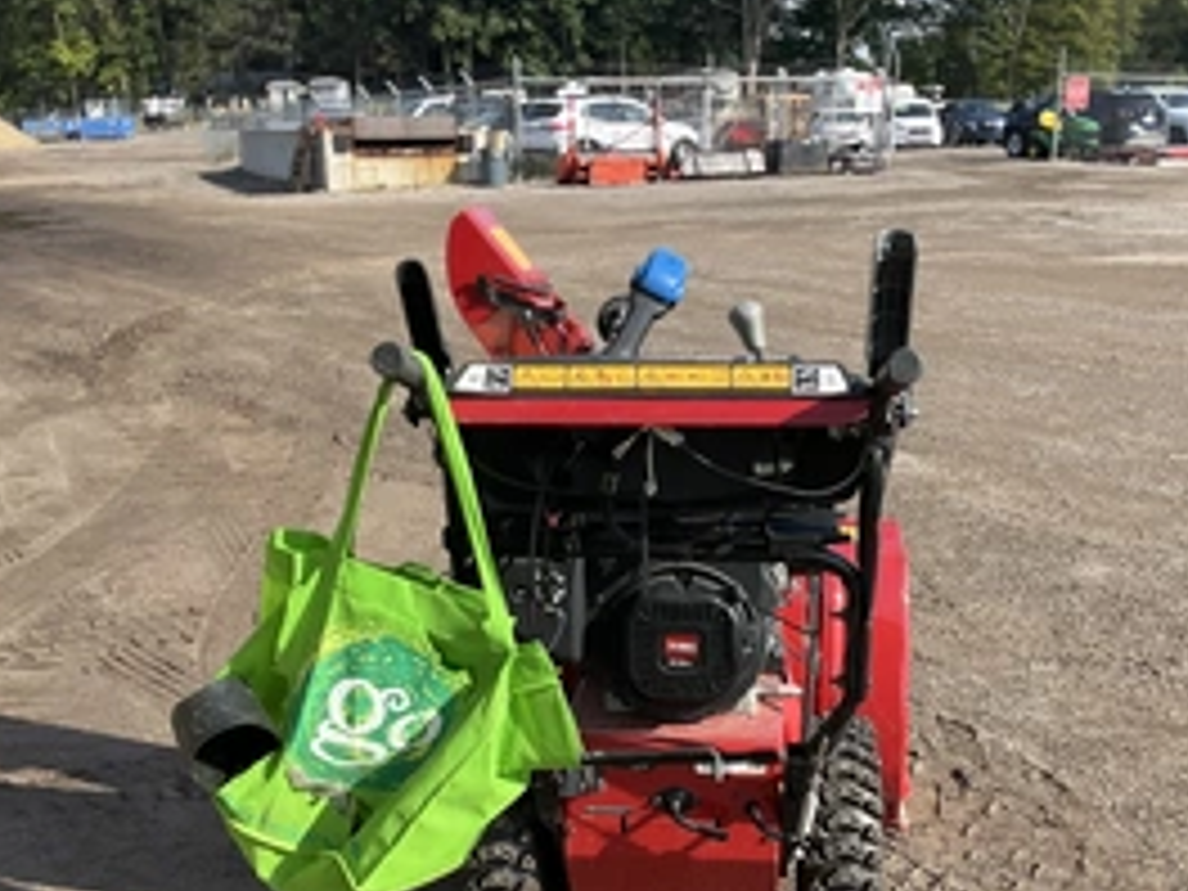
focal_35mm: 44
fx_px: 1510
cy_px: 608
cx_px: 612
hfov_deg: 42.9
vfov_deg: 32.5
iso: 25
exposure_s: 1/792
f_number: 1.8
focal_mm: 3
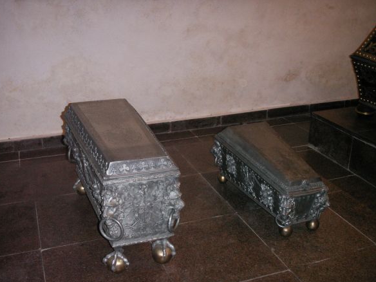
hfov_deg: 49.0
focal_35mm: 38
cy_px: 144
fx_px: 413
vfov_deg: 37.7
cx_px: 183
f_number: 3.5
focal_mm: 7.7
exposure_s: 1/40
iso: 160
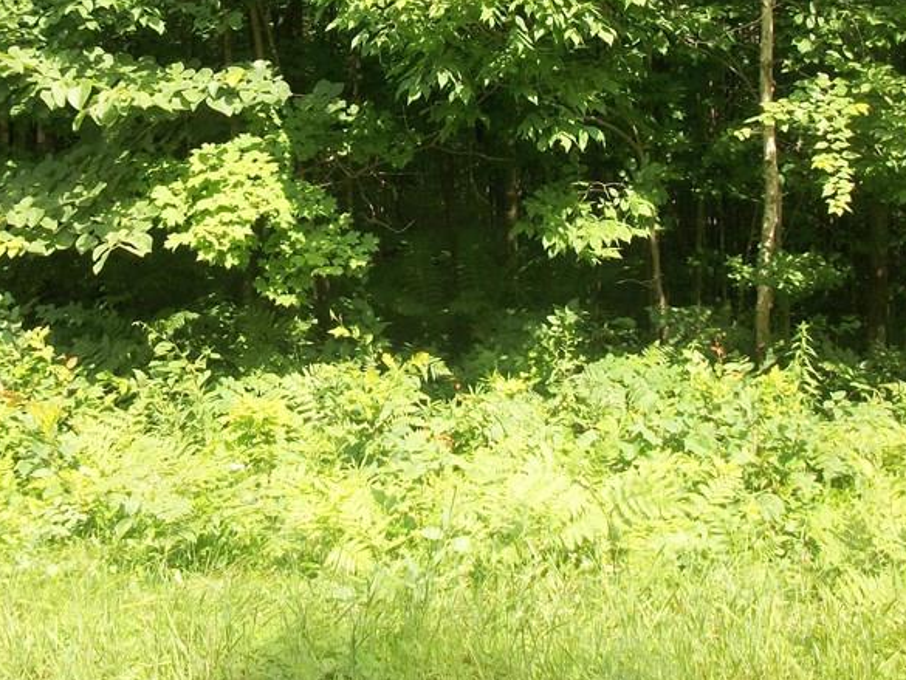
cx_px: 429
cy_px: 192
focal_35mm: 56
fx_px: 1466
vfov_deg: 25.9
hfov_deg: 34.3
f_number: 8.8
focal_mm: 5.7
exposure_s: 1/50
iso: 80
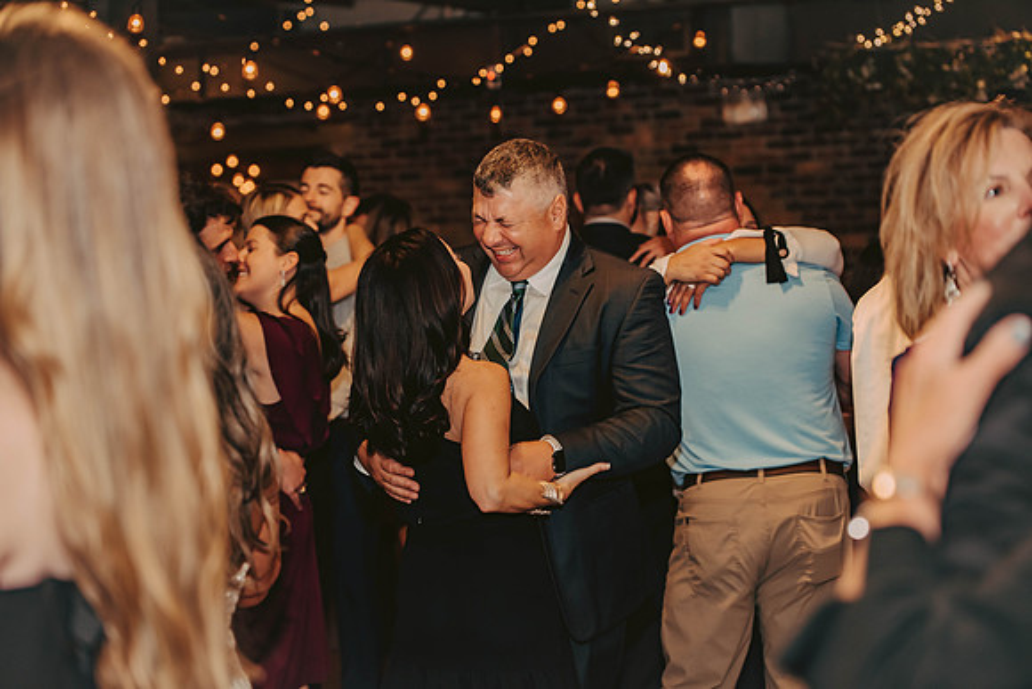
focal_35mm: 70
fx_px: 2007
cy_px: 344
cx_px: 516
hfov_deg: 28.8
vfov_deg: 19.5
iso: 500
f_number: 3.2
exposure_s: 1/80
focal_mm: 70
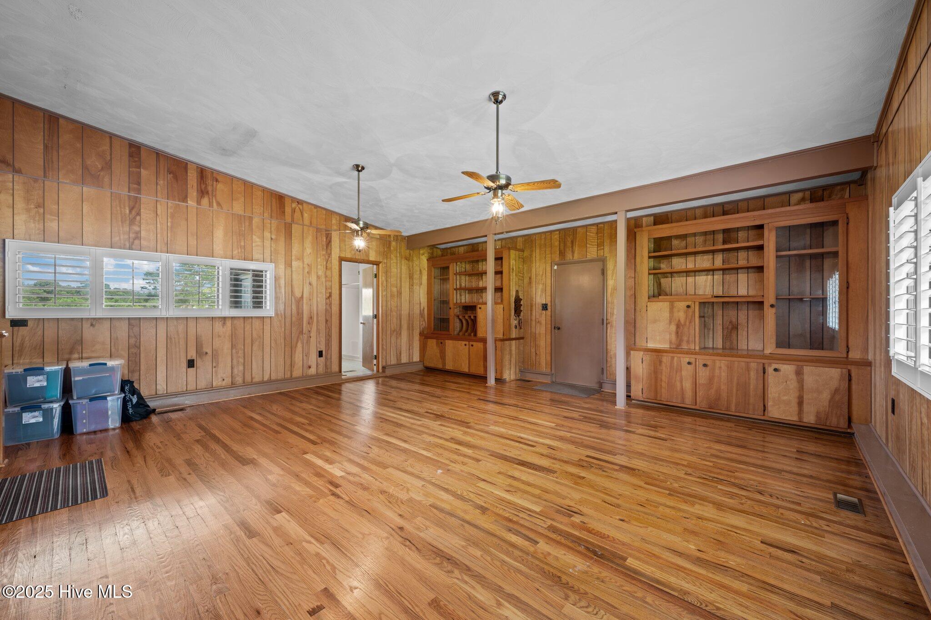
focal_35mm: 14
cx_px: 466
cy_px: 310
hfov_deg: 104.3
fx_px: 362
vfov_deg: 81.2
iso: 100
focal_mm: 14
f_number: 9
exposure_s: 2.5
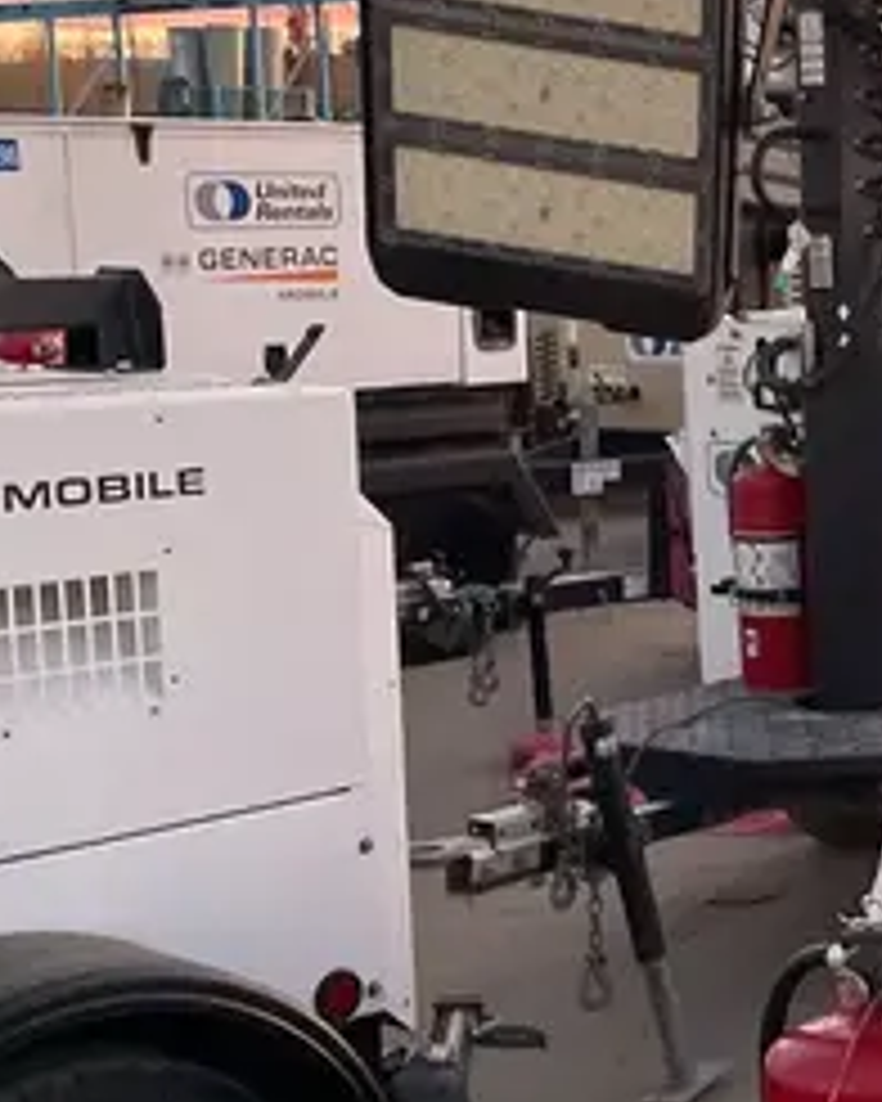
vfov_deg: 25.0
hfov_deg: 18.7
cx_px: 1161
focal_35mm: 76
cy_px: 618
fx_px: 2480
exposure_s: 1/41
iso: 500
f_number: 1.6
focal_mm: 4.2
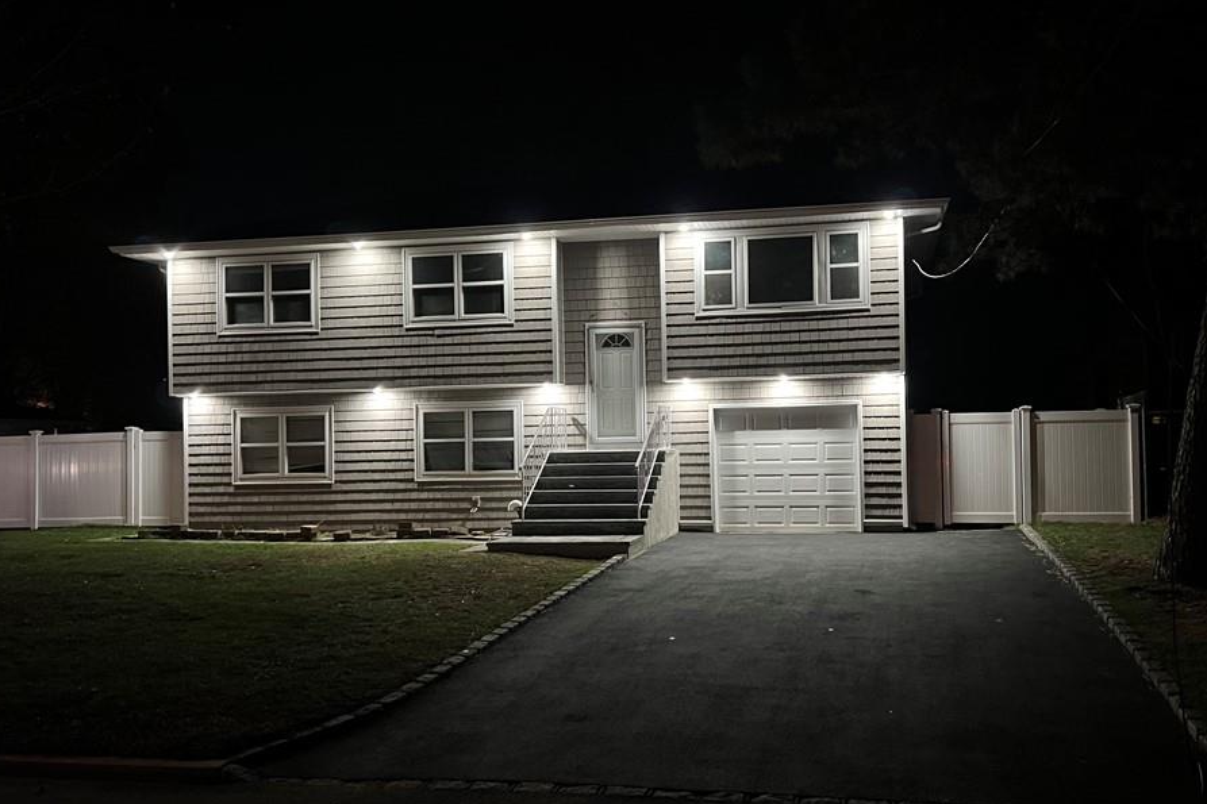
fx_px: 1039
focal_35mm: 31
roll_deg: +0.9
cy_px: 430
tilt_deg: +0.6
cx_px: 676
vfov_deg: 42.3
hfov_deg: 60.1
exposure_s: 1/30
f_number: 1.5
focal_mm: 5.7
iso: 500
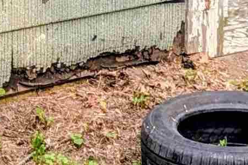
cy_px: -261
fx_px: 1158
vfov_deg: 7.5
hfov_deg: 12.1
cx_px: -10
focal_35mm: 168
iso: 18
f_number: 1.68
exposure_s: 1/257
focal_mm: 6.9
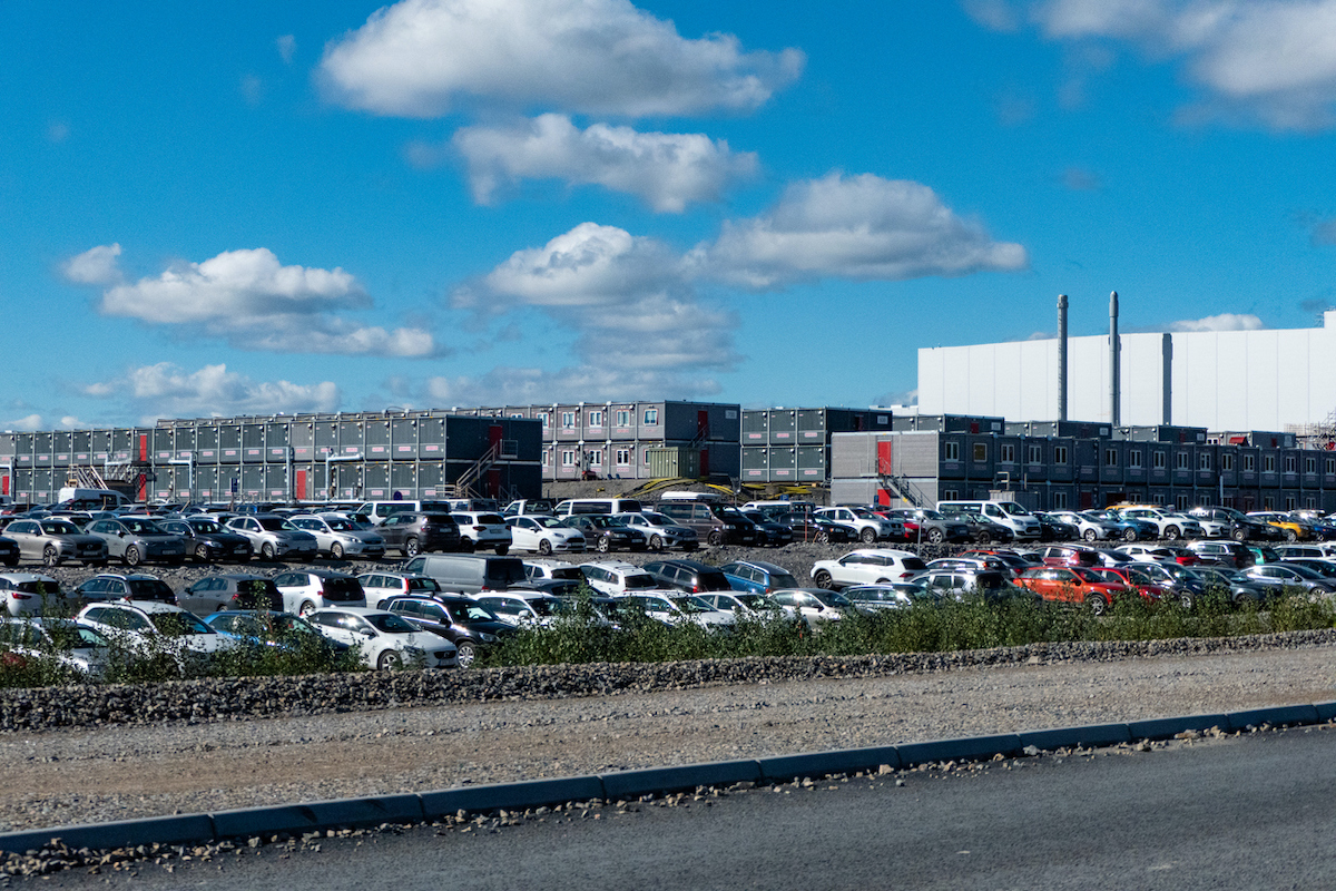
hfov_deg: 30.5
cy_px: 446
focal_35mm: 66
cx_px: 668
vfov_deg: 20.6
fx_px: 2449
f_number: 4
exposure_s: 1/1000
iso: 800
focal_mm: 24.2
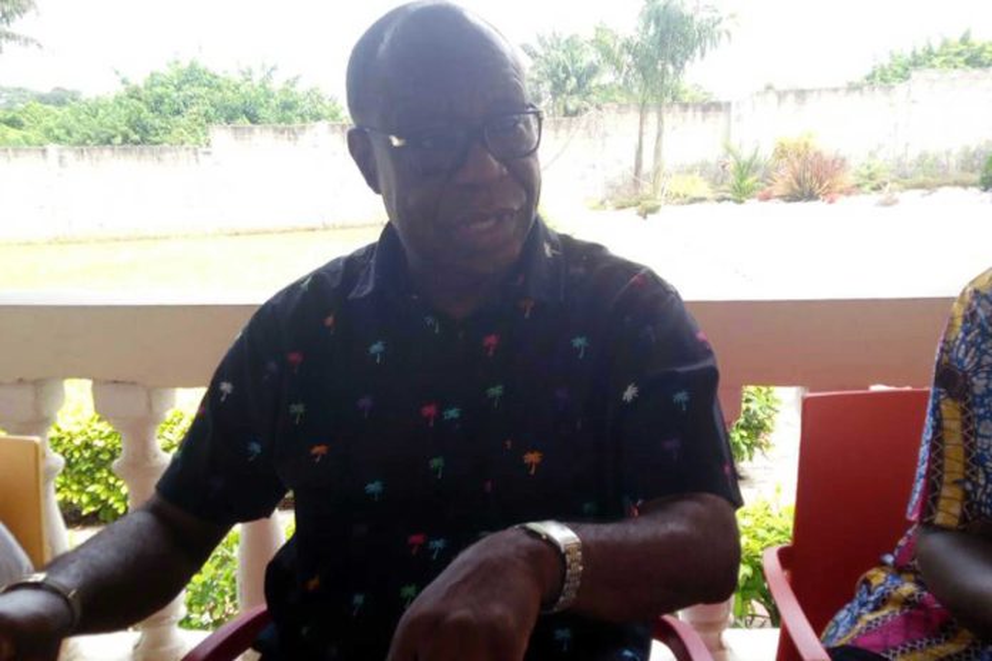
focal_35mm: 27
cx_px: 496
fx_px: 744
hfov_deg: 67.4
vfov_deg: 47.9
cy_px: 330
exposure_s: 1/200
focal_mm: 18
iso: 200
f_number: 8
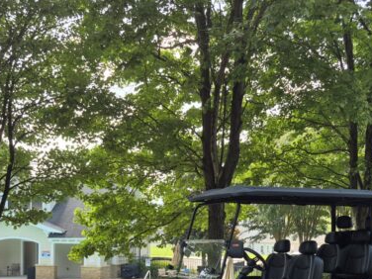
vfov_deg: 29.6
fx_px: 505
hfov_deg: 40.4
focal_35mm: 47
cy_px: 252
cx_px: 195
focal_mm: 5.4
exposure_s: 1/292
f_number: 1.8
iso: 25
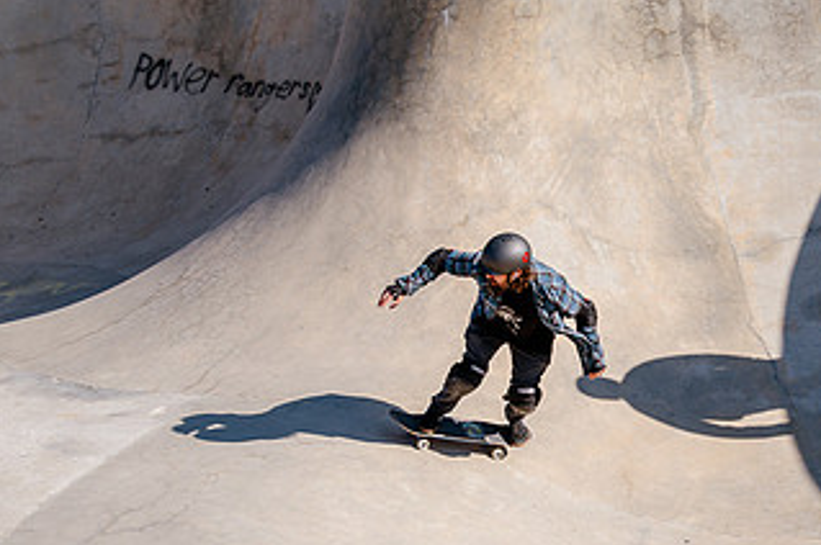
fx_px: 2073
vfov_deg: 15.0
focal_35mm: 91
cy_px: 370
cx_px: 618
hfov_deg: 22.2
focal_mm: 50
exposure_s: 1/500
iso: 200
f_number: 8
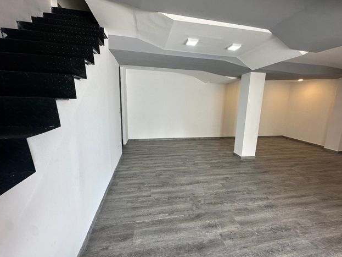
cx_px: 175
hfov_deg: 98.2
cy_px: 129
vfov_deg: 81.7
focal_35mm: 15
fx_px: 148
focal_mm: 2.22
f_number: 2.2
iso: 125
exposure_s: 1/120
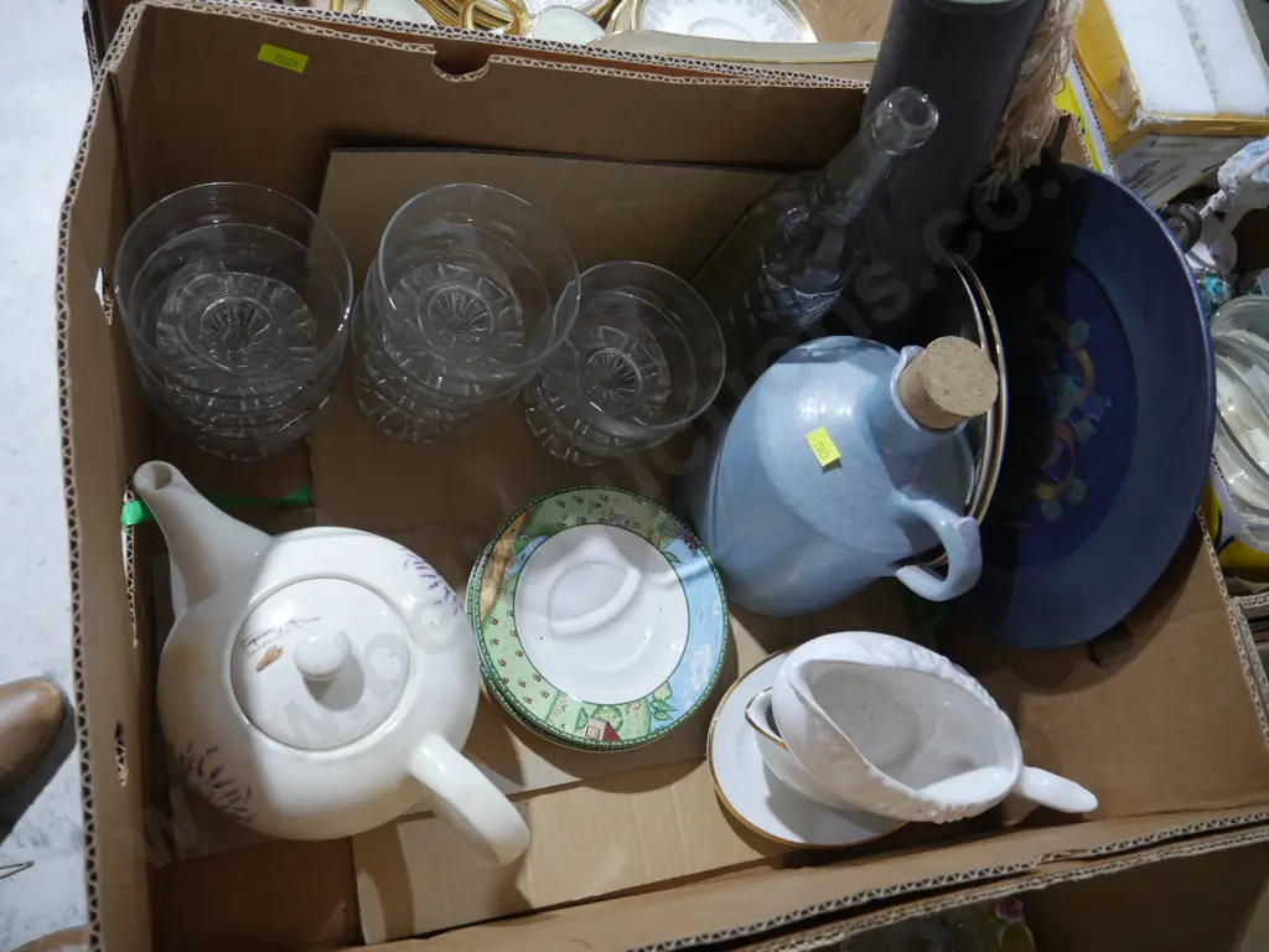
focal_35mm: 28
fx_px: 1026
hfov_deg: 63.4
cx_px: 634
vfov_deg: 49.7
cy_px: 476
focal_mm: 14
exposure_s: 1/60
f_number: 3.5
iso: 1000
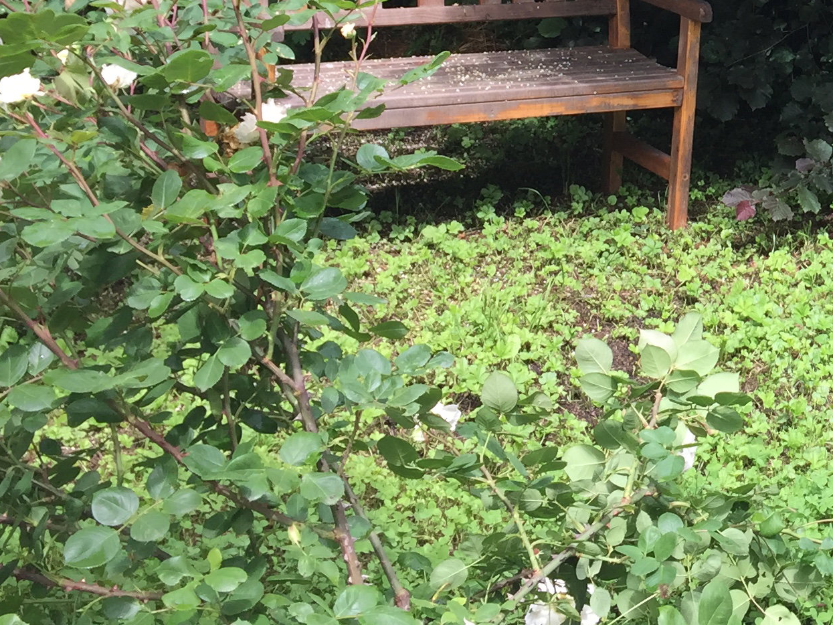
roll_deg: -3.1
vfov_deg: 18.5
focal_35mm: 76
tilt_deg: -8.6
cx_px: 977
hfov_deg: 23.6
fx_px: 1829
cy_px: -97
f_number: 2.2
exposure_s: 1/344
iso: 32
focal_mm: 4.15
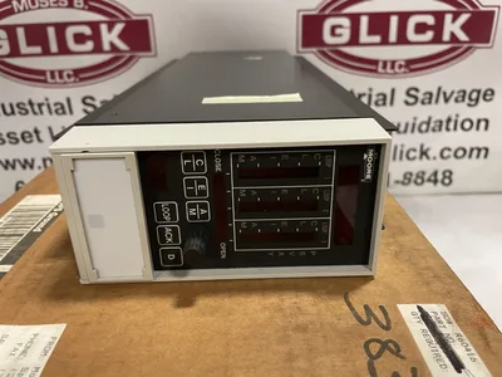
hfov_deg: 67.3
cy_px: 188
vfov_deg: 53.1
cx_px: 251
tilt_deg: -26.1
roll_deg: +3.1
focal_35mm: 26
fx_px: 377
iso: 320
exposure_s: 1/60
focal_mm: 4.2
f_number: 1.6
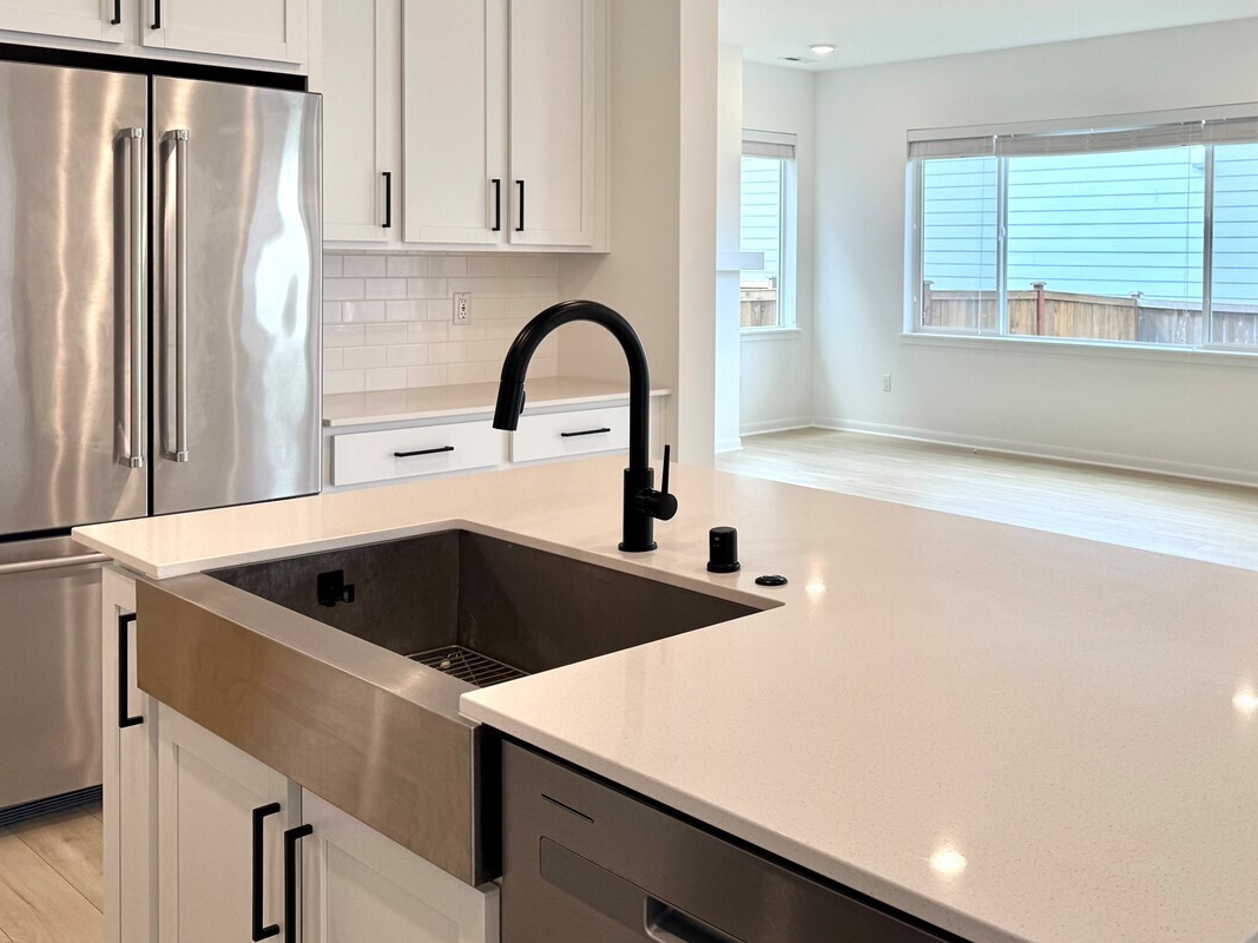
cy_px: 283
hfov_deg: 50.5
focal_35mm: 36
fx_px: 1308
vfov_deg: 39.0
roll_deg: -0.5
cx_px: 834
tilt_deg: -1.3
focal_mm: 6.76
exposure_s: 1/254
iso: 80
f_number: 1.78
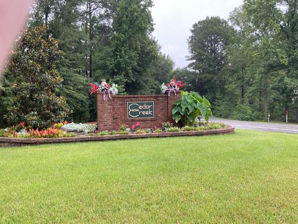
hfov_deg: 61.7
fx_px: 250
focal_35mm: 29
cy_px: 112
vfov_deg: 48.2
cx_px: 149
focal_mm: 3
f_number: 1.8
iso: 16
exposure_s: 1/120
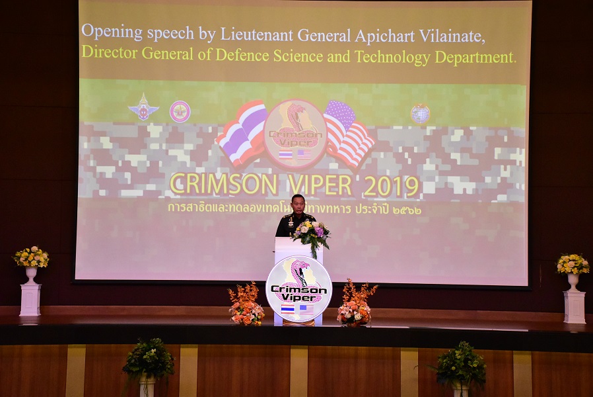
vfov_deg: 18.2
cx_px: 296
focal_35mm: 75
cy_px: 198
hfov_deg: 27.0
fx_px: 1236
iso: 5000
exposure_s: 1/200
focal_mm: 50
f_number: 5.6
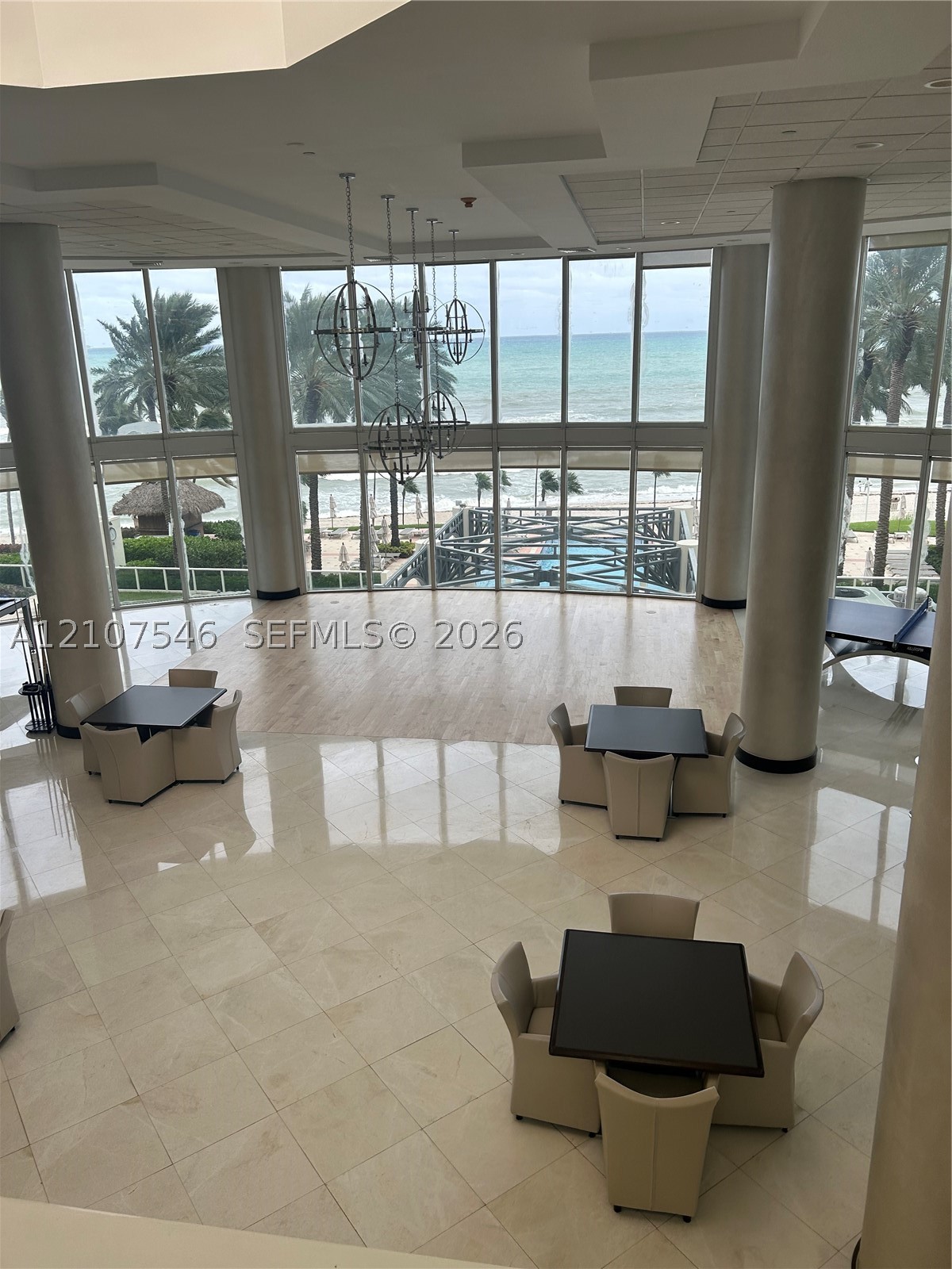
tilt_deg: -17.2
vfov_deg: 67.3
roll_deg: +2.0
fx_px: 953
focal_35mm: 26
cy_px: 634
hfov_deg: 53.1
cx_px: 476
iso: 50
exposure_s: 1/300
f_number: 1.5
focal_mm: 5.7
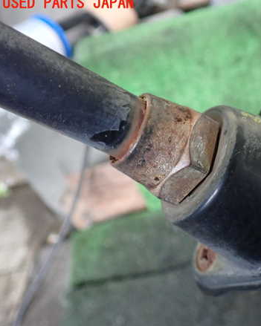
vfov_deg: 45.8
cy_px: 161
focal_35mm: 40
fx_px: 386
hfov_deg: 35.7
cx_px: 222
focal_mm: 5.4
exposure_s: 1/25
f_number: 2.3
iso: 800
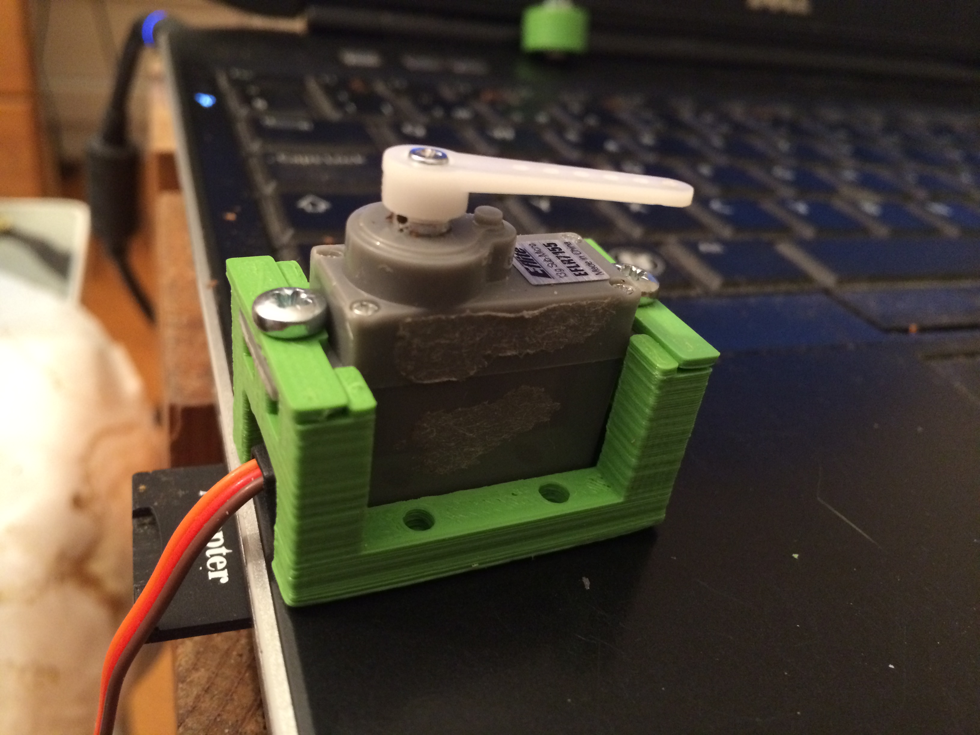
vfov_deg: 48.2
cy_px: 368
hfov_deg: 61.7
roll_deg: -10.1
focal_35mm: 29
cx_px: 490
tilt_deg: -32.3
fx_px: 821
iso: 320
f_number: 2.2
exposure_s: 1/25
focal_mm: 4.15
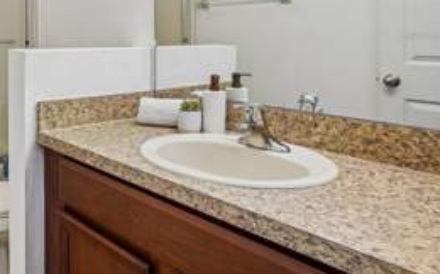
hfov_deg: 52.0
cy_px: 35
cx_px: 37
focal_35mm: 32
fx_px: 383
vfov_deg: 37.2
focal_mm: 17
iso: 400
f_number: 8
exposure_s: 1/25
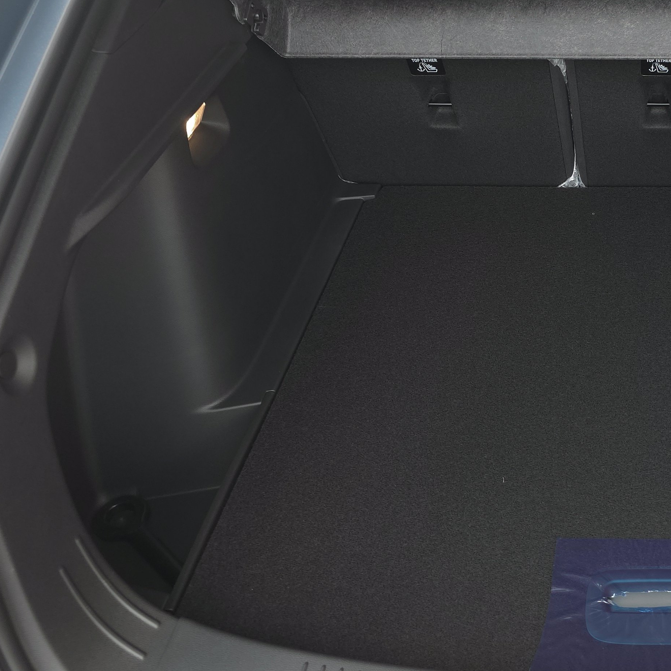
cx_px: 655
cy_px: 255
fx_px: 965
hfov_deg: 35.1
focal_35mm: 44
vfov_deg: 38.1
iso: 40
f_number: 1.7
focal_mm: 6.3
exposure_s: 1/60
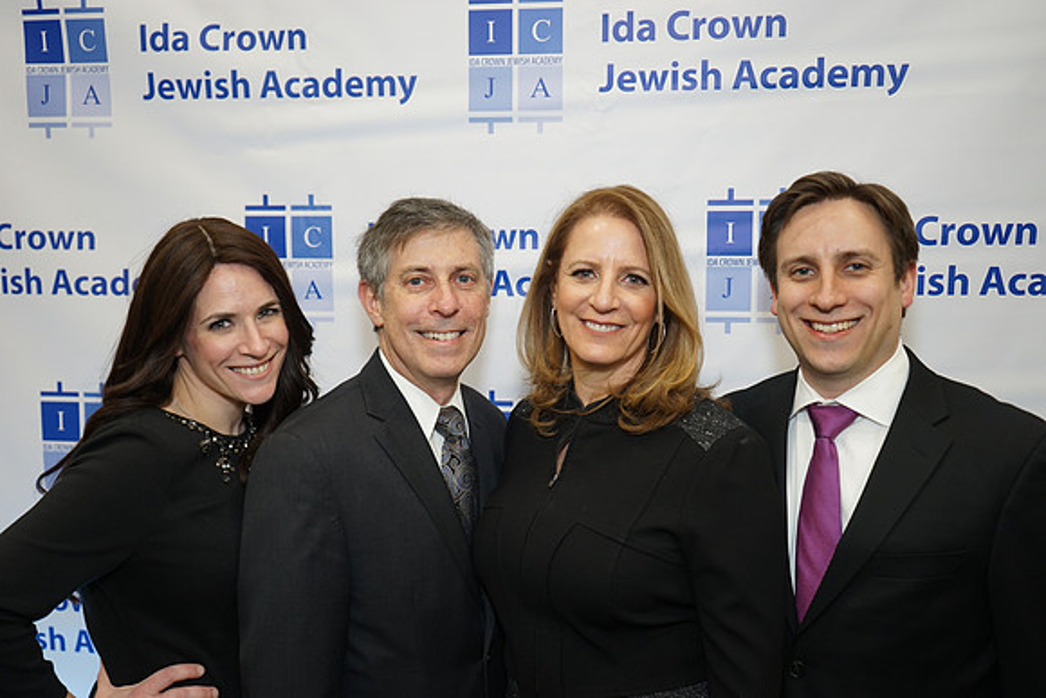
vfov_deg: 38.9
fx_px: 988
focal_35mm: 34
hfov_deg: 55.8
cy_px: 349
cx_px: 523
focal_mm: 34
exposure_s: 1/60
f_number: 4.5
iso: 800
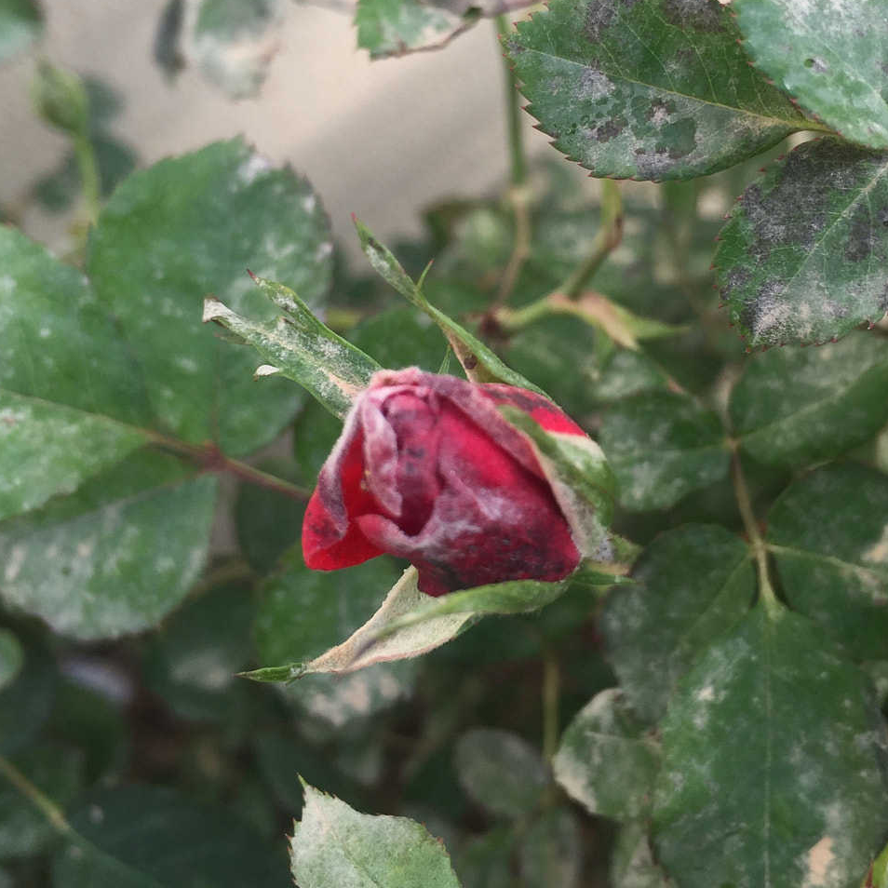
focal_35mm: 43
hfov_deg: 39.1
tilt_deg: -62.6
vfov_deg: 38.9
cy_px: 337
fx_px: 1248
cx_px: 503
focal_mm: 4.15
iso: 32
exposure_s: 1/416
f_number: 2.2
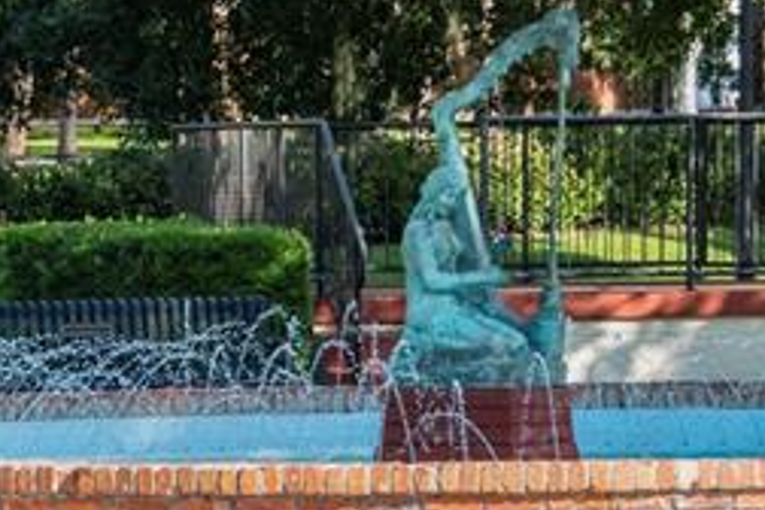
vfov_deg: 4.3
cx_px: 42
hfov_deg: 6.5
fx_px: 6736
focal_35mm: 317
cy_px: 123
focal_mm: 78
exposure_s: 1/400
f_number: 5
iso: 250
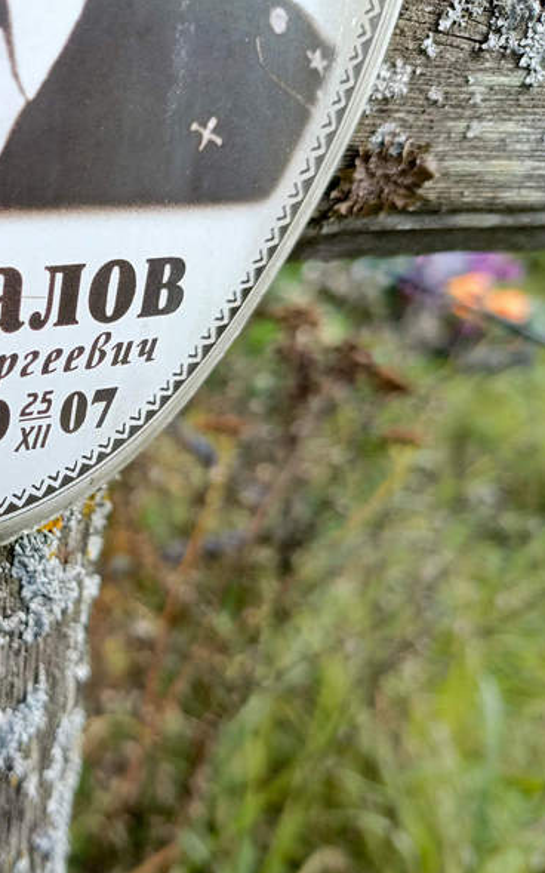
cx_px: -3
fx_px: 856
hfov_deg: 32.4
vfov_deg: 54.0
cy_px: 431
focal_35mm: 36
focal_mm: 4.76
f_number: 1.69
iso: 112
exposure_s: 1/311
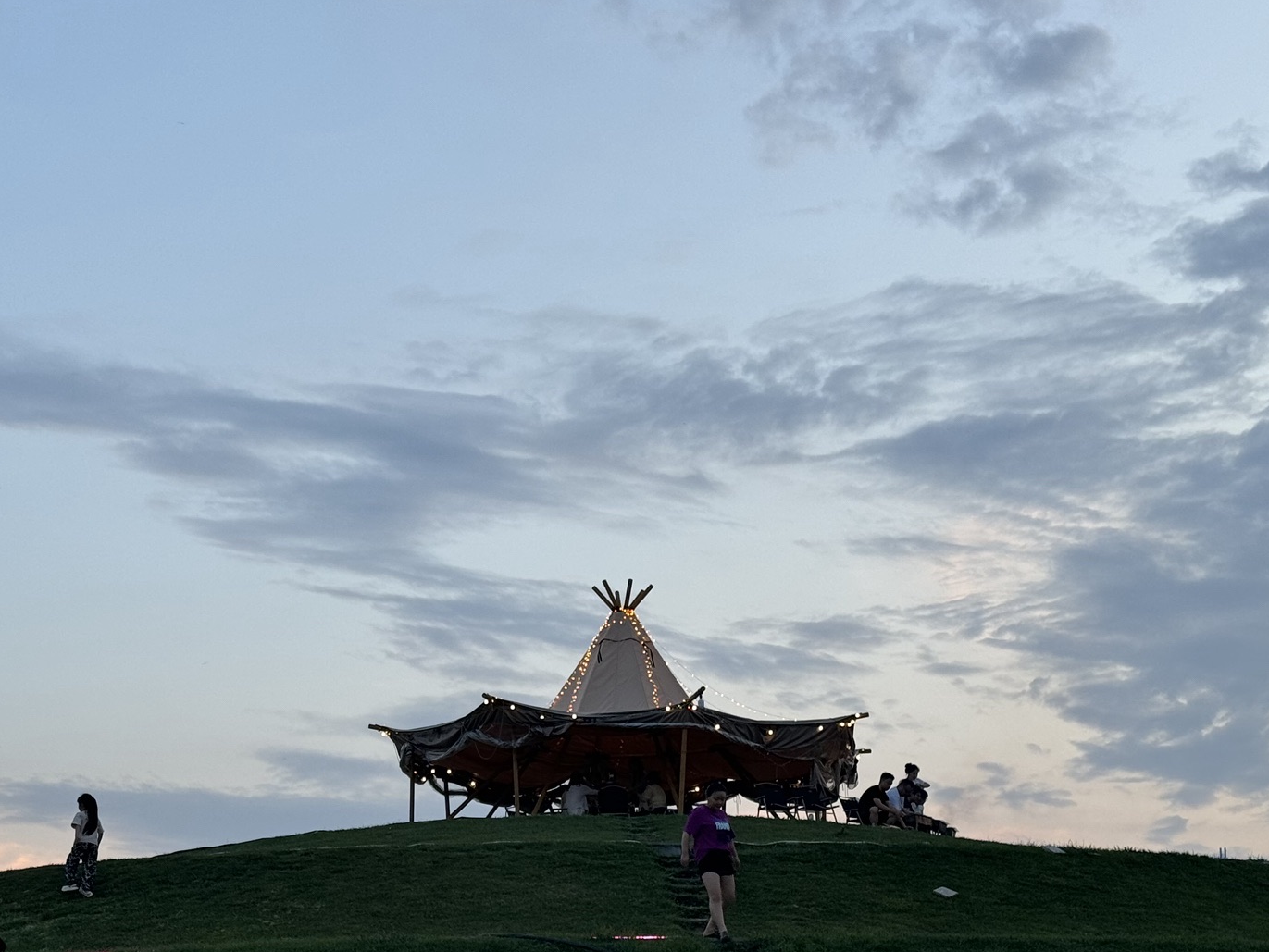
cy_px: 622
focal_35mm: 70
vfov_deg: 21.0
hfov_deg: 27.5
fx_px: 2567
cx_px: 392
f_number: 1.78
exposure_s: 1/121
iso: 50
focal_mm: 6.76
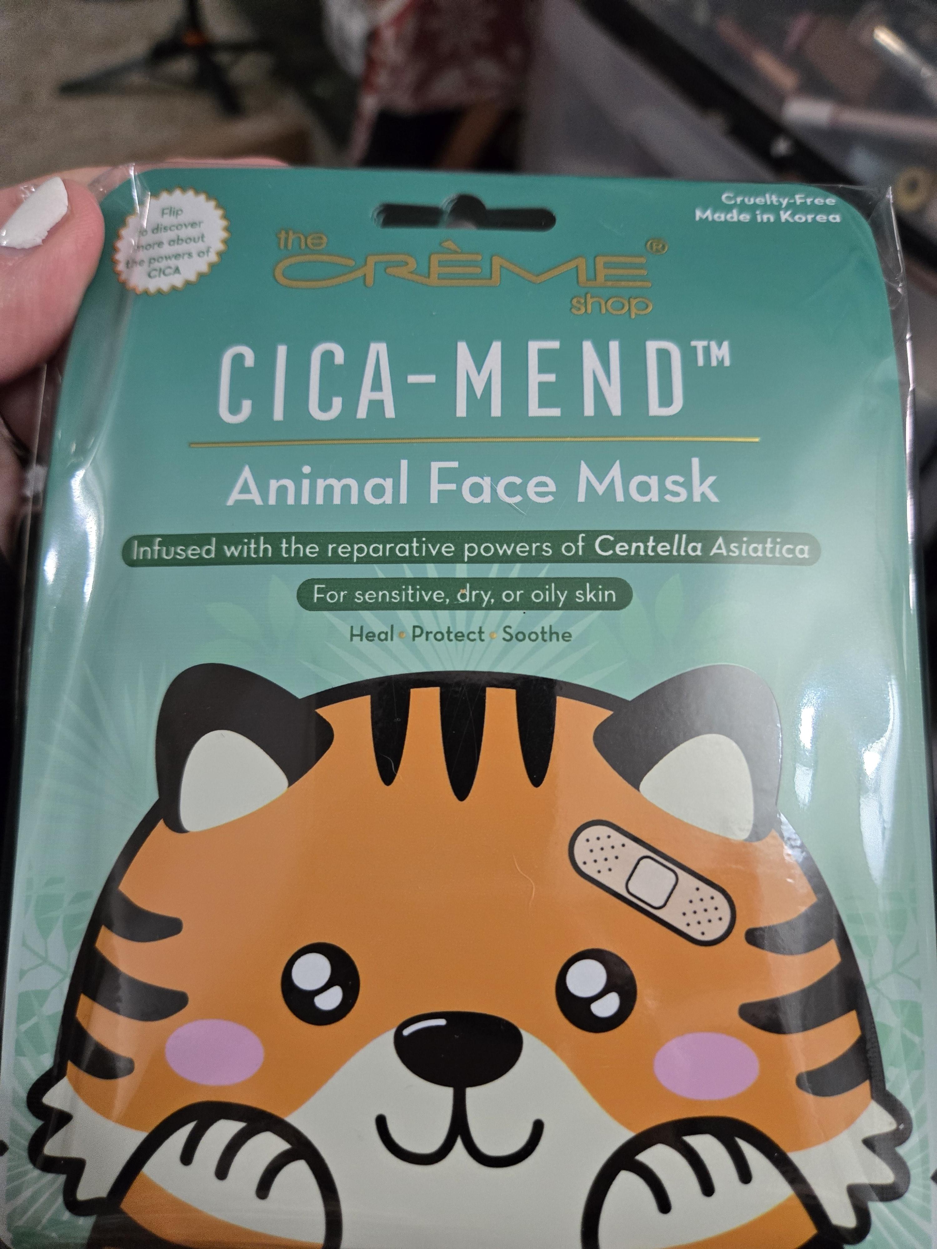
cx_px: 468
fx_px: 830
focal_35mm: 23
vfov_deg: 73.9
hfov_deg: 58.9
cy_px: 624
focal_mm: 5.4
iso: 800
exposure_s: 1/120
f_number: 1.8
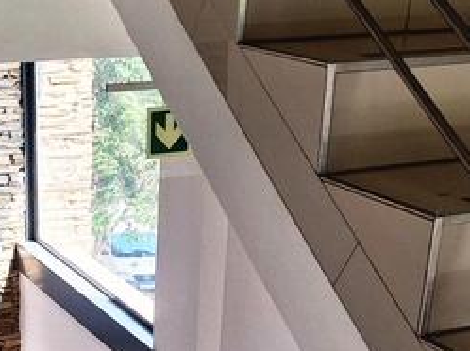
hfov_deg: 25.9
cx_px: 94
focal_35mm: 74
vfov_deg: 18.8
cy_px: 413
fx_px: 1003
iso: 40
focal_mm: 5.54
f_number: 1.8
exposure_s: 1/146
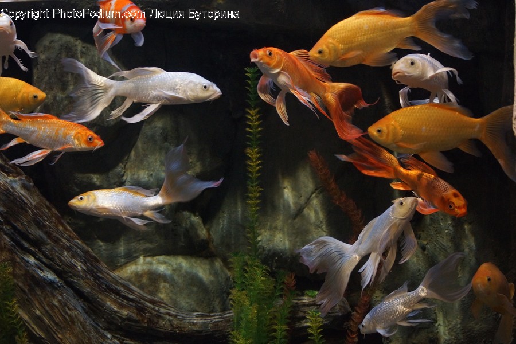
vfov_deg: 13.0
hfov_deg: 19.5
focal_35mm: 105
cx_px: 258
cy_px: 172
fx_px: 1505
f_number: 4
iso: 1600
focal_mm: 70
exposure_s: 1/60
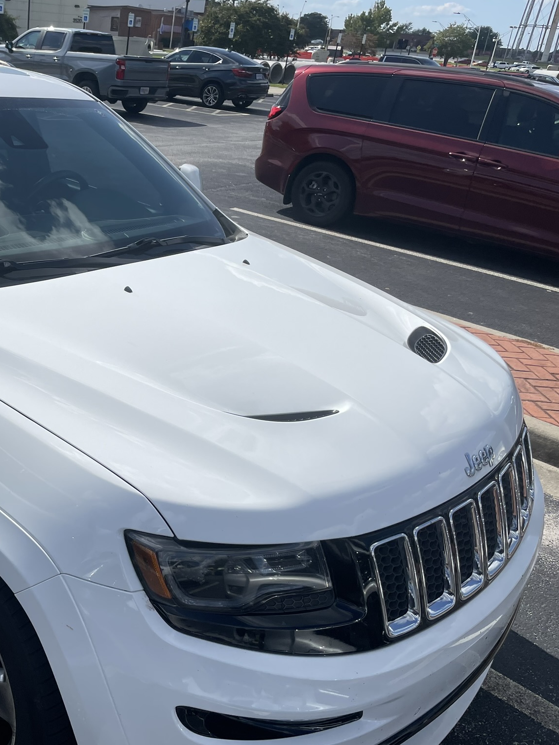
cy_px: 372
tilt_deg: -22.9
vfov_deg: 52.6
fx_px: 753
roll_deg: -5.5
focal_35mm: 35
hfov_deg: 38.1
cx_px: 60
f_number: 1.6
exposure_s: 1/6897
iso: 32
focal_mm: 4.2
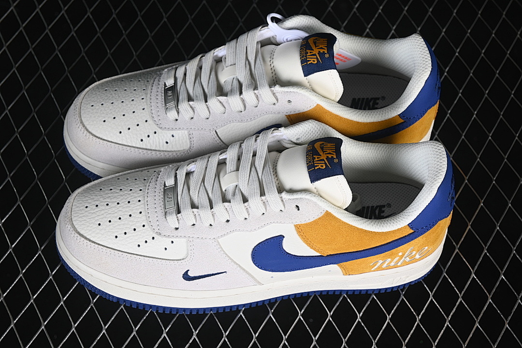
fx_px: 1087
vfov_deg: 18.2
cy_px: 174
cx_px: 261
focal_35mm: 75
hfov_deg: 27.0
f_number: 7.1
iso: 160
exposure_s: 1/80
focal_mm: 50
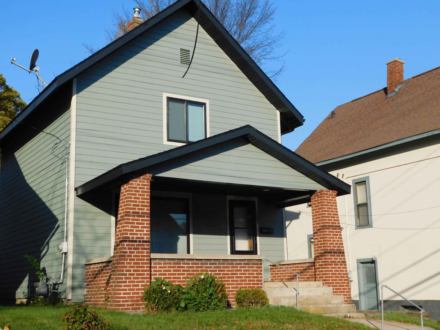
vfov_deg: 30.9
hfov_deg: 40.4
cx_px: 215
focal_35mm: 47
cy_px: 166
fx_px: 597
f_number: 3.7
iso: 125
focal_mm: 8
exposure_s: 1/1000
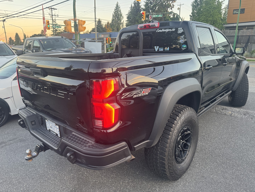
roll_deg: -0.1
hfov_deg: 71.6
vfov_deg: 56.8
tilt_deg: -15.3
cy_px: 96
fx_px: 177
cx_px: 128
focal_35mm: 24
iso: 160
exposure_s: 1/121
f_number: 1.78
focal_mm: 6.76
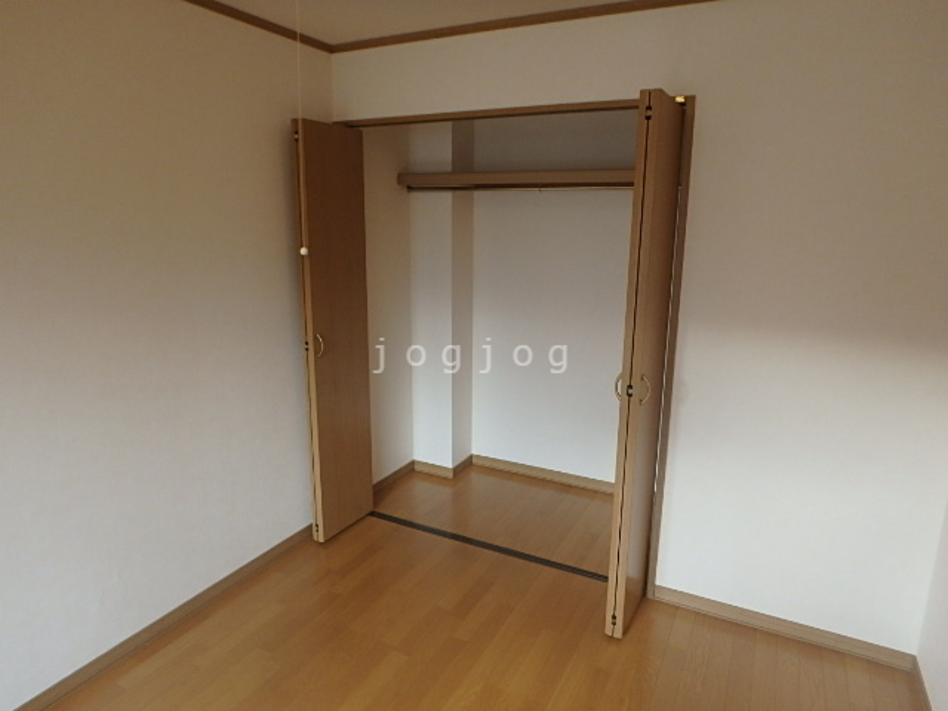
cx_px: 474
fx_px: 575
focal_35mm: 21
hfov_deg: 79.0
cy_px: 356
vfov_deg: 63.4
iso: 200
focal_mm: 3.7
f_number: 3.5
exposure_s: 1/60
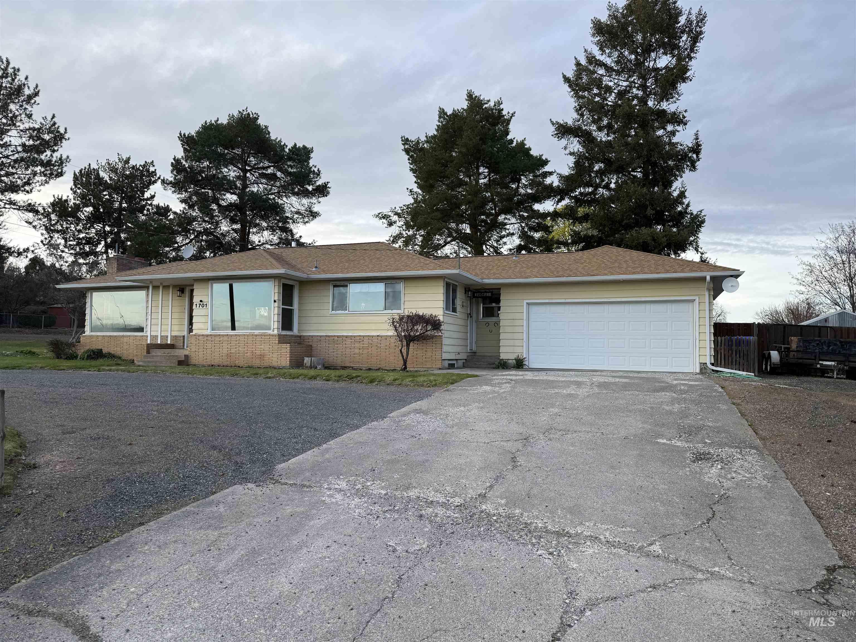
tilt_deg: +3.2
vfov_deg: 56.8
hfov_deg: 71.6
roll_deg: -0.8
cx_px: 428
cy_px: 321
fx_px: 593
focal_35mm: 24
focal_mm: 6.76
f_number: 1.78
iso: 80
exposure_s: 1/868
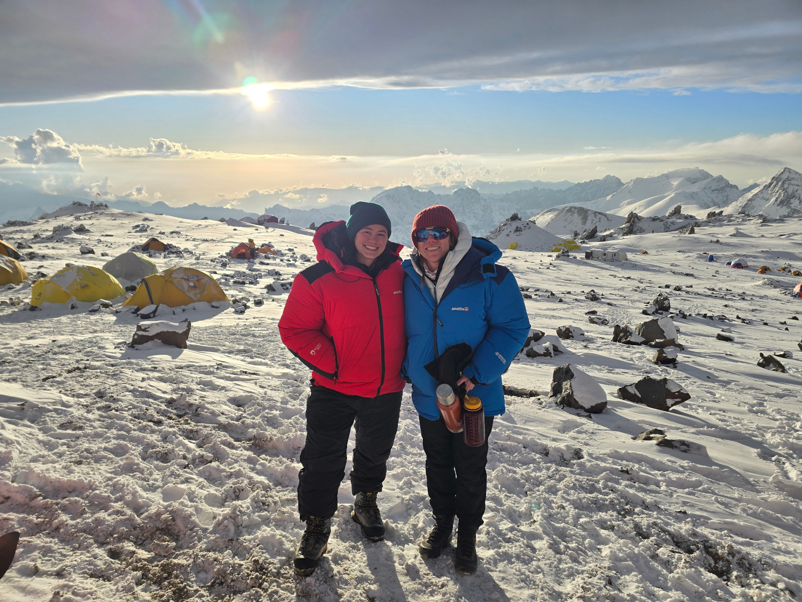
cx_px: 401
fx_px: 533
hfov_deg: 73.9
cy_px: 301
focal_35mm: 23
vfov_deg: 58.9
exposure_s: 1/1538
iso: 12
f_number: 1.7
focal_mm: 6.3
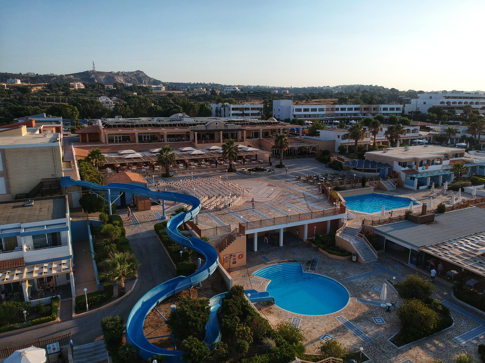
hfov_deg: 69.4
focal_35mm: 25
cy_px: 182
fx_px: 350
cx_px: 242
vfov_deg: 54.9
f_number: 2.6
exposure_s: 1/800
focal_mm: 4.49
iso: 100
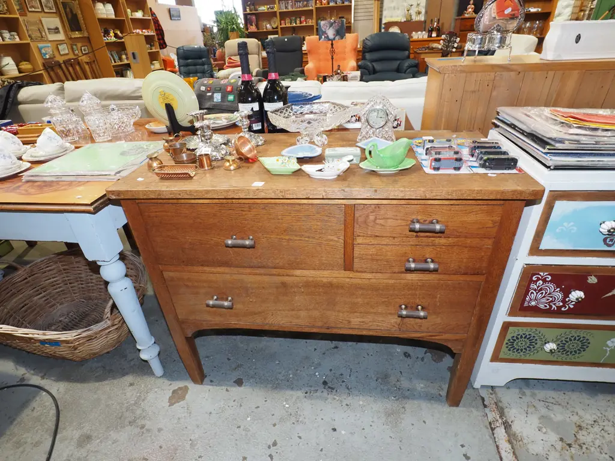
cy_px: 230
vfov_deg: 71.6
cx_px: 308
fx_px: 320
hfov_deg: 87.8
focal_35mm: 18
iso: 1000
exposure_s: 1/60
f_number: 5.6
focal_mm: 9
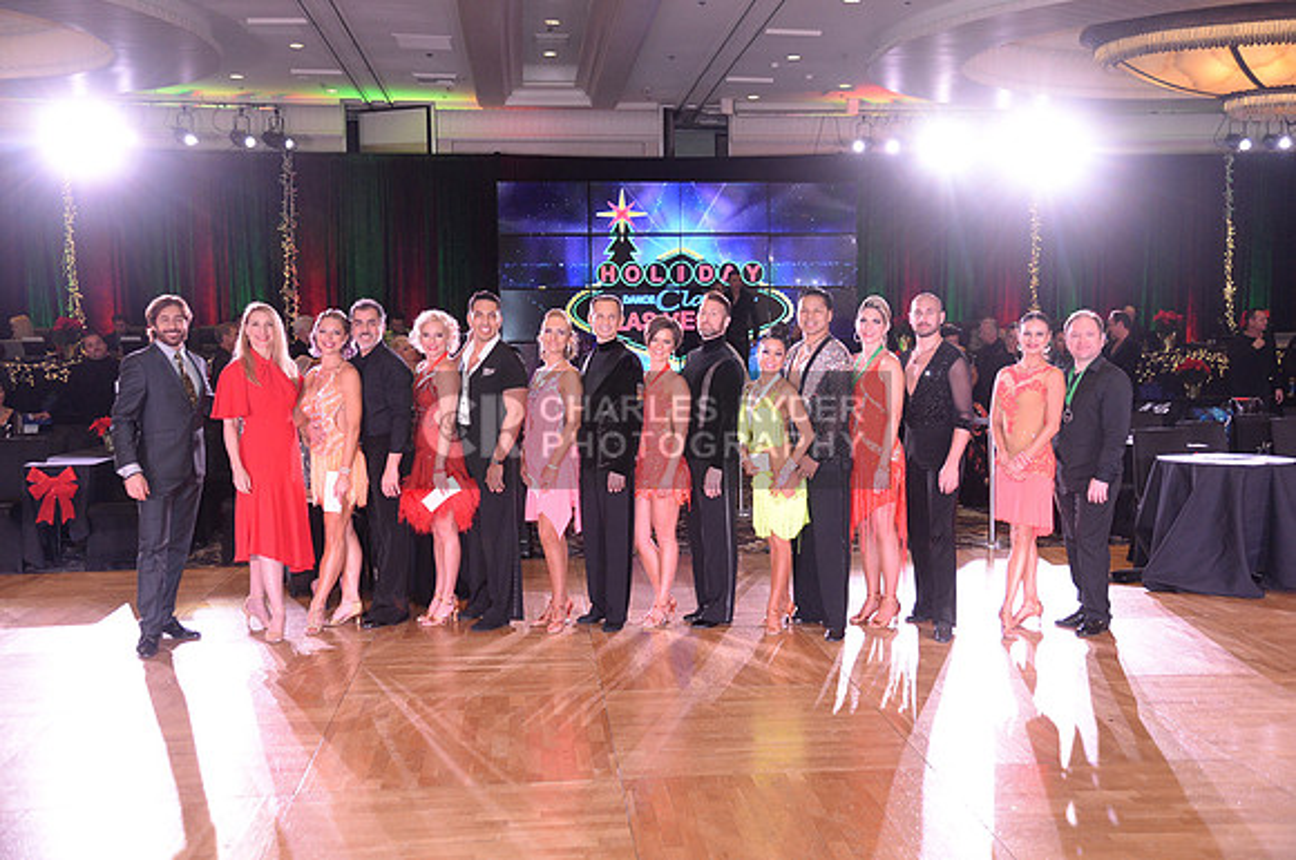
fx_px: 1366
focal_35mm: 38
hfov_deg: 50.8
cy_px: 430
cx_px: 648
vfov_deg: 35.0
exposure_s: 1/250
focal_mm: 38
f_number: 4.5
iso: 3200
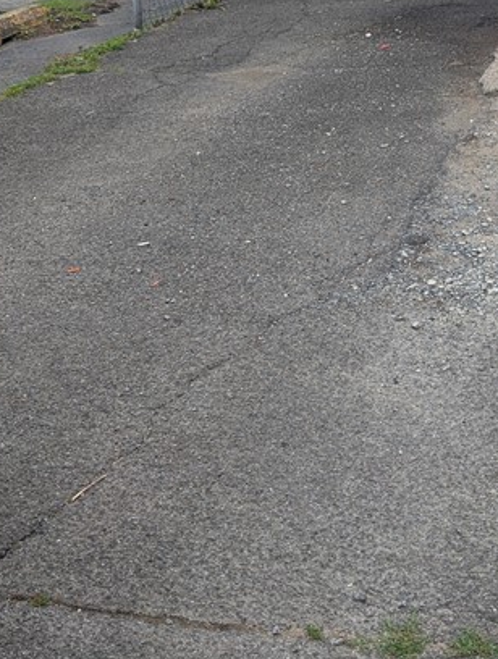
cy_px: 203
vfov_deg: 31.8
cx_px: 392
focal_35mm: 60
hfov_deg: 24.2
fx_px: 1146
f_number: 1.68
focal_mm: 6.9
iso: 21
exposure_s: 1/571
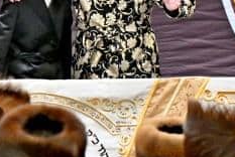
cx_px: 66
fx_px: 5163
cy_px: -27
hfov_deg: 2.6
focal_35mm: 790
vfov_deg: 1.7
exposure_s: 1/800
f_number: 5.6
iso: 3200
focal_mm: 180
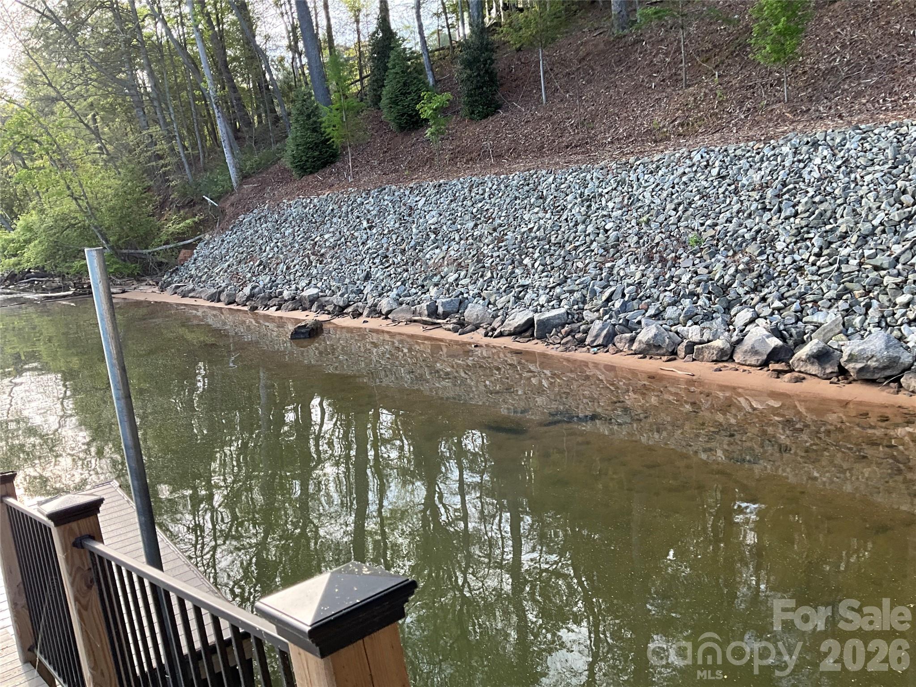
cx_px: 458
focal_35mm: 29
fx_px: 767
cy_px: 344
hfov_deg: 61.7
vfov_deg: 48.2
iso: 25
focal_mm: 3
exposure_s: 1/242
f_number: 1.8
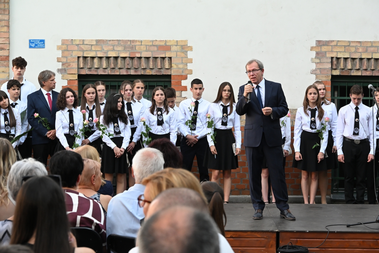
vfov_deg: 12.4
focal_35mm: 110
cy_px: 126
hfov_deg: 18.6
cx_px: 190
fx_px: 1158
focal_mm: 110
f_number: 10
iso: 2800
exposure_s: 1/320
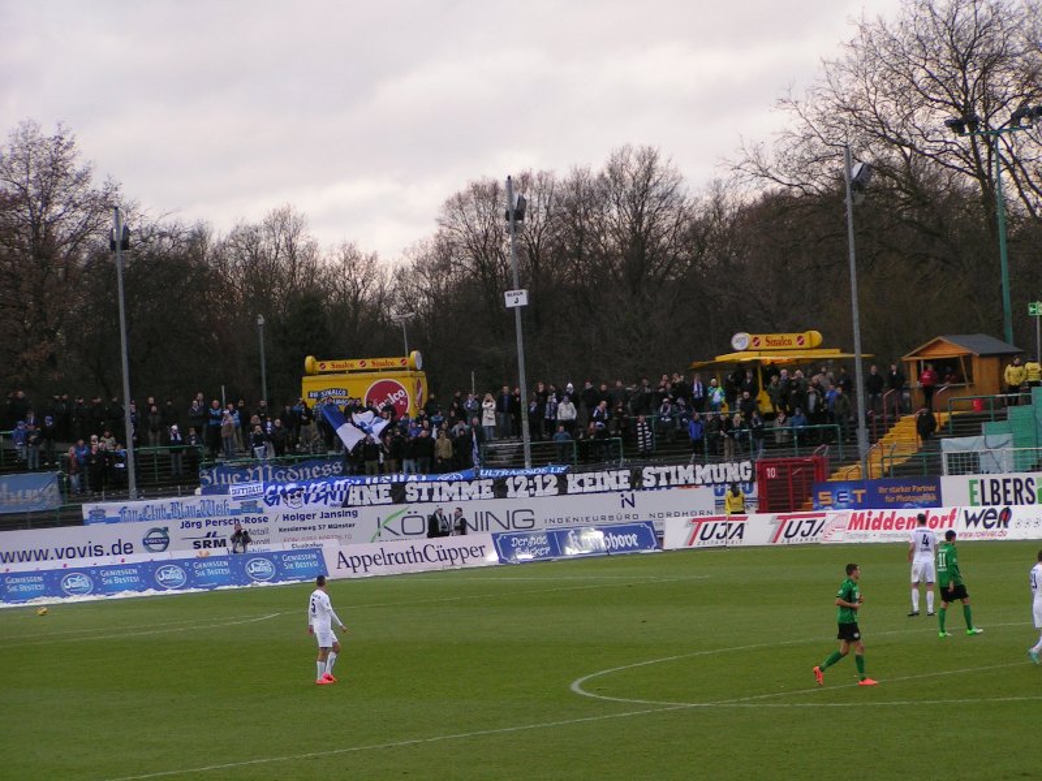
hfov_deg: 13.8
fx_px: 4305
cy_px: 390
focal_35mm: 143
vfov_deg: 10.4
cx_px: 521
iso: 80
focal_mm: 21.9
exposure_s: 1/160
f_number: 3.5
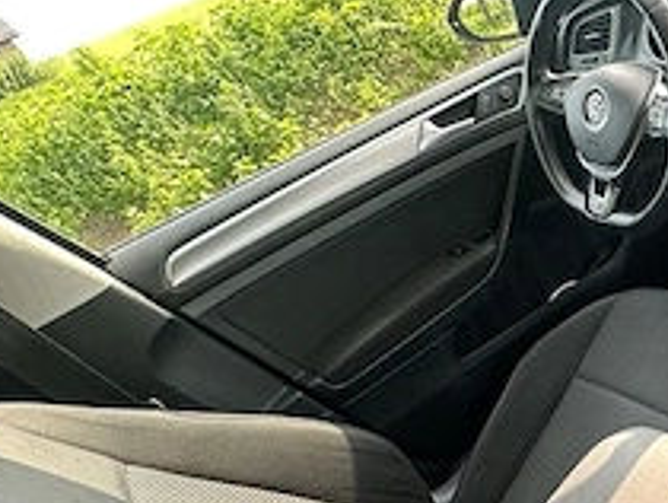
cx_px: 754
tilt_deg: -28.9
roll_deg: +21.2
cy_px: 229
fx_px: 773
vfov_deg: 36.0
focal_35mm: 40
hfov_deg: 37.9
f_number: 2.2
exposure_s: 1/99
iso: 80
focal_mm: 2.22
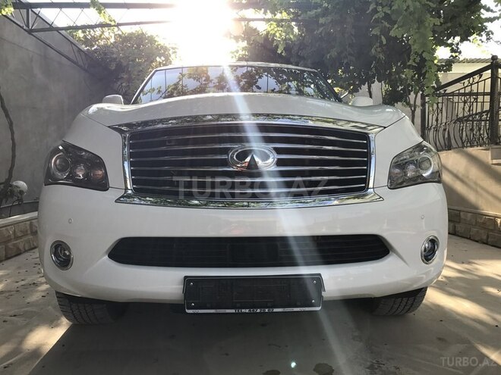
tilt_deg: -0.7
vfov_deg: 49.7
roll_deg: +0.1
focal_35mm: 28
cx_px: 250
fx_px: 405
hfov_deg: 63.4
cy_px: 188
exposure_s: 1/481
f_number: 1.8
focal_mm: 3.99
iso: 20
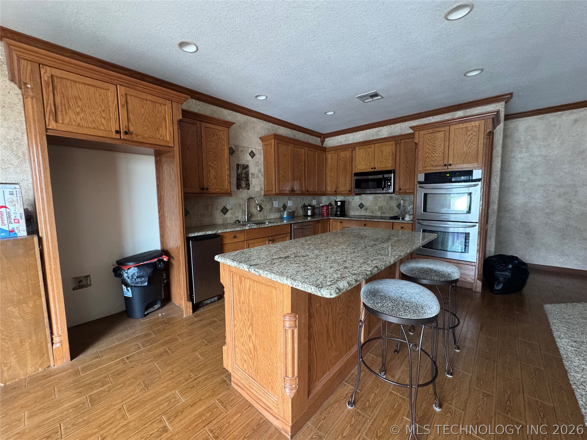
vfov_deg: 85.7
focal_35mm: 14
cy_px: 220
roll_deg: +0.4
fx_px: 237
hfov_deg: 102.1
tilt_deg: -6.1
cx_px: 294
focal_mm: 2.22
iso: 640
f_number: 2.2
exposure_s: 1/60
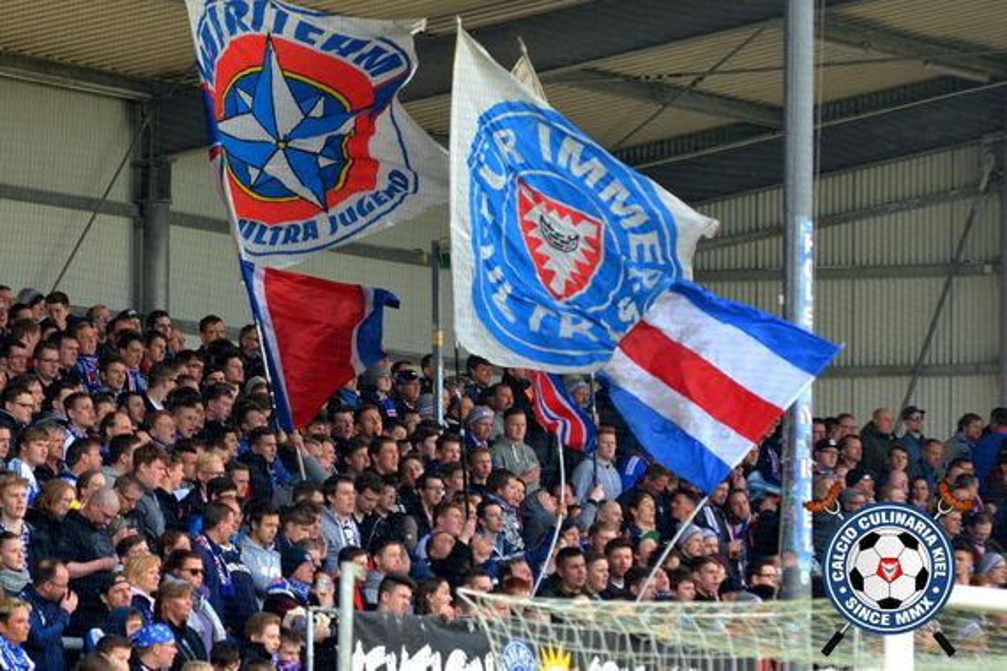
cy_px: 336
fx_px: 5664
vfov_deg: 6.8
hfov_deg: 10.2
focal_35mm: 202
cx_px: 504
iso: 640
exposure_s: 1/1000
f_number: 4
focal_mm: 135
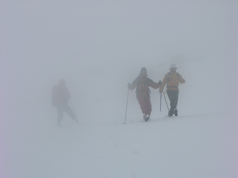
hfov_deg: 17.9
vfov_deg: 13.5
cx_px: 119
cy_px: 89
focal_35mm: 110
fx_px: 756
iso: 50
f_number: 7.4
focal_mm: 27.3
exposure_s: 1/560
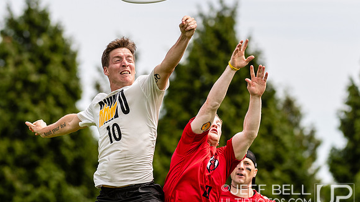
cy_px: 124
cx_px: 196
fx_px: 4515
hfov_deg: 4.6
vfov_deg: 2.6
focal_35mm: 473
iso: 160
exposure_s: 1/1250
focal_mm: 200
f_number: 4
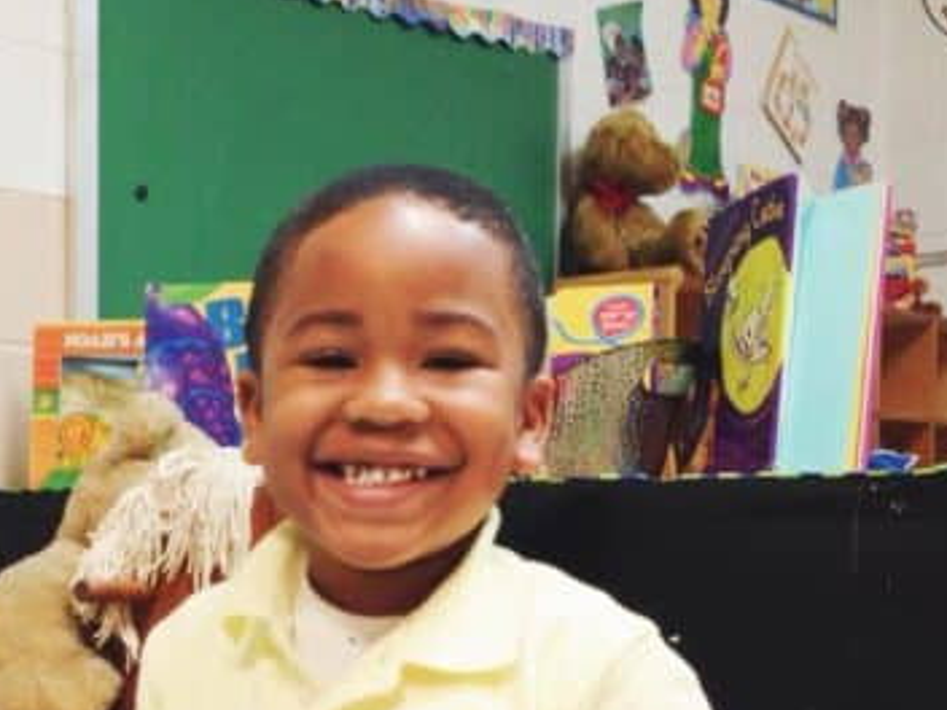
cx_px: 105
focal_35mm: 72
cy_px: 594
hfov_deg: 26.2
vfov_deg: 20.2
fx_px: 1970
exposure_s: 1/20
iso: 80
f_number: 2.4
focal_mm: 4.12
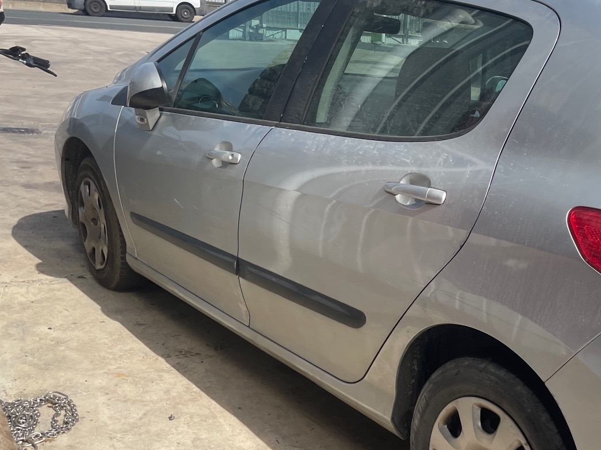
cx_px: 498
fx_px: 833
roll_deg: -4.1
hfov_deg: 37.9
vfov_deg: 30.1
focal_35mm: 48
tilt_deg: -19.2
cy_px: 296
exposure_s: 1/3509
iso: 32
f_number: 1.6
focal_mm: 4.2
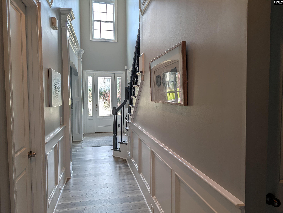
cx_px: 142
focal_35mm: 24
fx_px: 196
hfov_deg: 71.5
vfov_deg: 56.9
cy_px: 106
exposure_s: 1/143
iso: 25
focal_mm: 6.9
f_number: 1.68
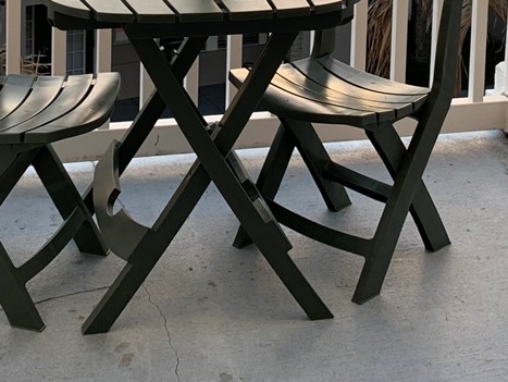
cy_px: -202
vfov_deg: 15.3
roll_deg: -1.1
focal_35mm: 89
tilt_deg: -9.1
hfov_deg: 22.0
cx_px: 211
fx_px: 1307
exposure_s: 1/121
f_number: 1.8
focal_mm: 4.25
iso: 50
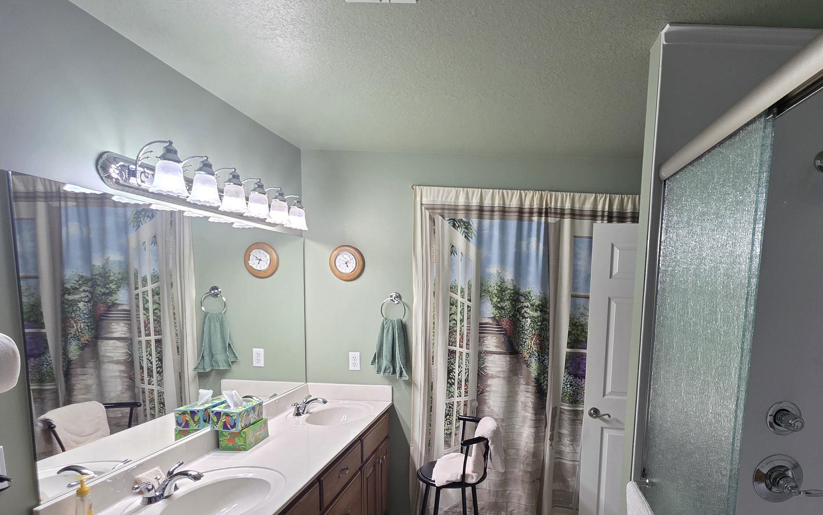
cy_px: 356
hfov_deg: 81.1
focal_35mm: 21
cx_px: 502
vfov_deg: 55.7
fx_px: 471
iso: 125
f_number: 1.9
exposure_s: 1/120
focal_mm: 2.2
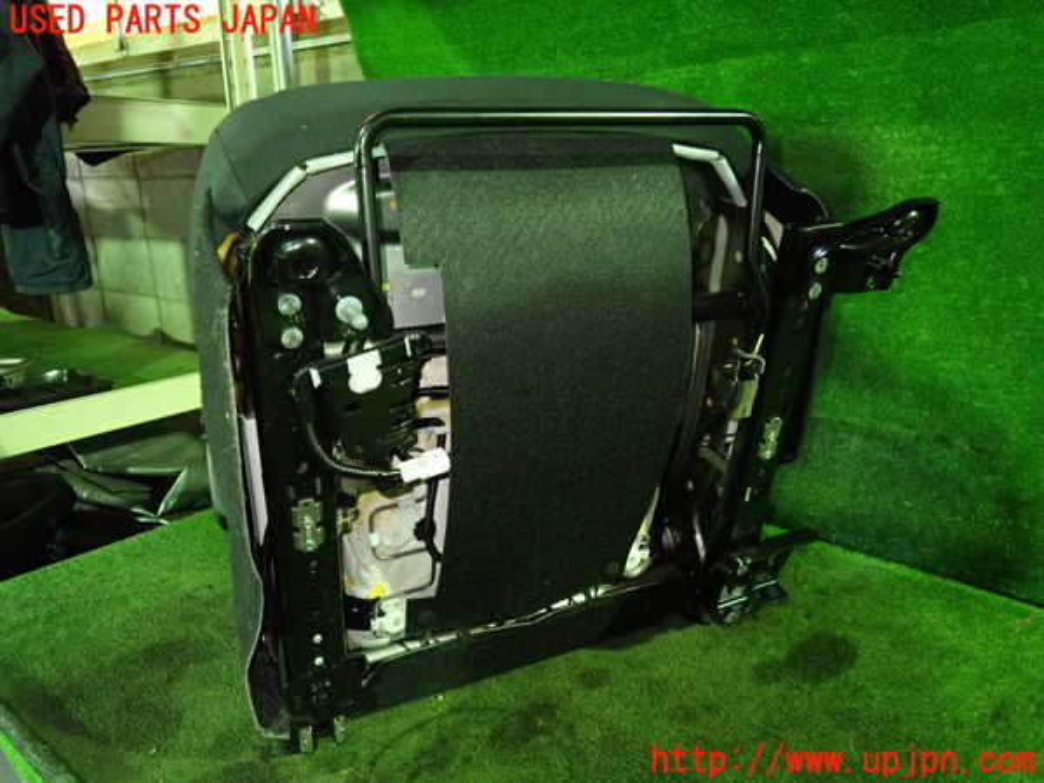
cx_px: 522
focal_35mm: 25
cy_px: 392
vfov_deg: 54.9
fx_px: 754
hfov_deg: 69.4
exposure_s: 1/15
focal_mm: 4.5
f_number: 2
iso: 800
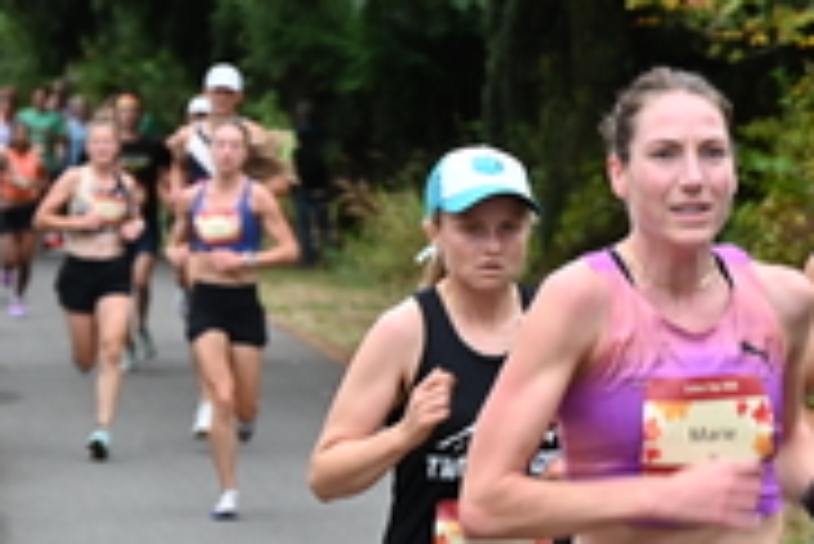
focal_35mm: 280
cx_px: 886
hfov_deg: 7.3
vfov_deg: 4.9
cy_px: 294
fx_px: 6336
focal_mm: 92
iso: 560
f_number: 6.3
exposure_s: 1/125
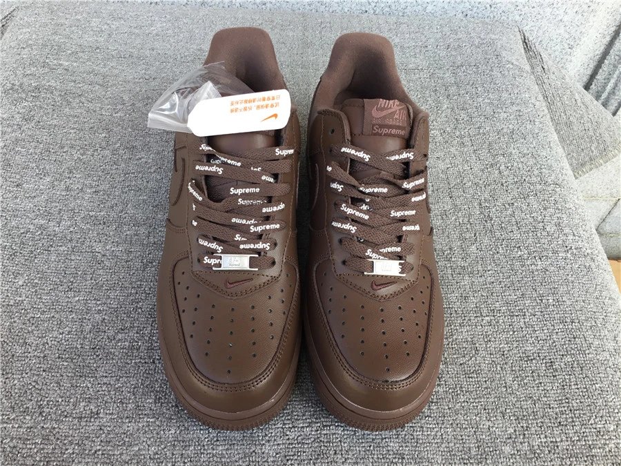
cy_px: 233
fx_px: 556
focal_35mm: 31
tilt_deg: -53.1
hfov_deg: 58.4
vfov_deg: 45.4
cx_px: 310
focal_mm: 3.3
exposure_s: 1/103
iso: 25
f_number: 2.4
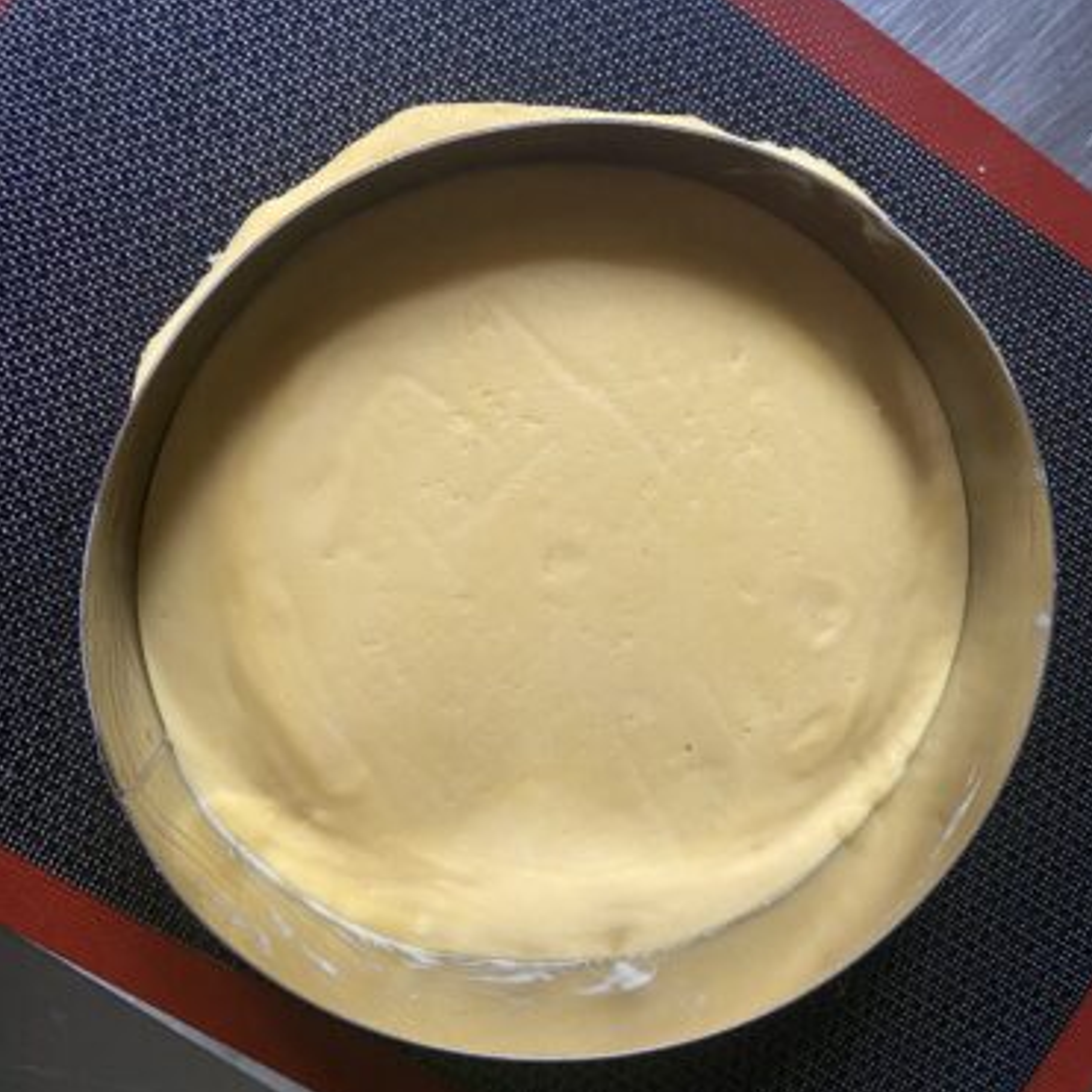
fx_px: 1106
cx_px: 549
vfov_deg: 52.4
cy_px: 483
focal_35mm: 31
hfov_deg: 52.5
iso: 320
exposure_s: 1/60
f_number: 1.8
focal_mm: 4.25
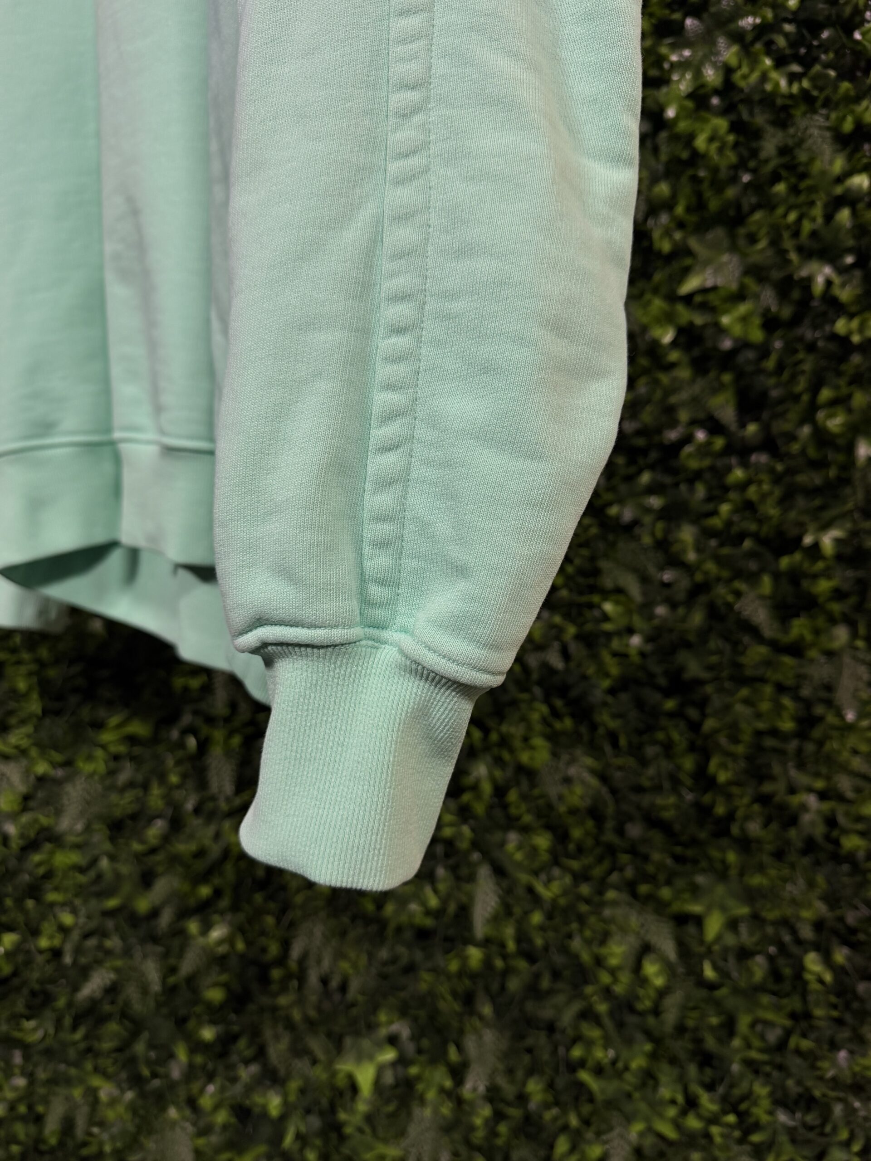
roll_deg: +1.4
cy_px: 580
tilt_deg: -5.2
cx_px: 436
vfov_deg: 71.6
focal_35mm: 24
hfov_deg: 56.8
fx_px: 805
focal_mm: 6.76
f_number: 1.78
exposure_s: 1/63
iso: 200
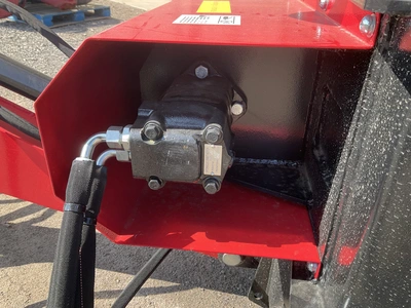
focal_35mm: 29
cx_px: 206
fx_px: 344
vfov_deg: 48.2
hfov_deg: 61.7
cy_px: 154
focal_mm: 3
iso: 25
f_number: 1.8
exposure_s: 1/227
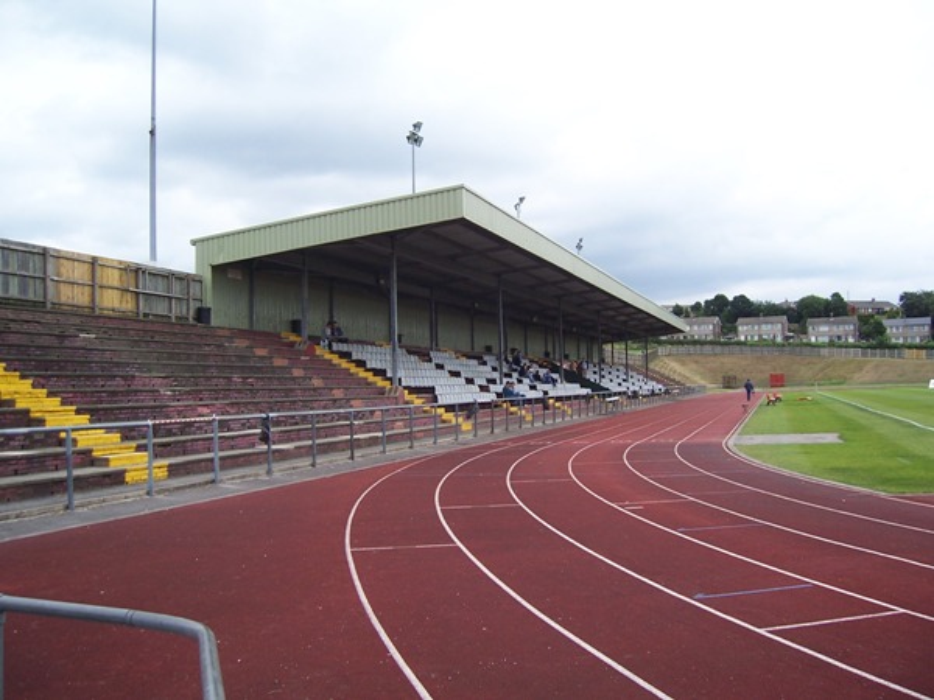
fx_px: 971
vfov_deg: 39.7
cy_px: 350
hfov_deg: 51.4
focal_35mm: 36
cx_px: 467
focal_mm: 6
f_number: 3
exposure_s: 1/125
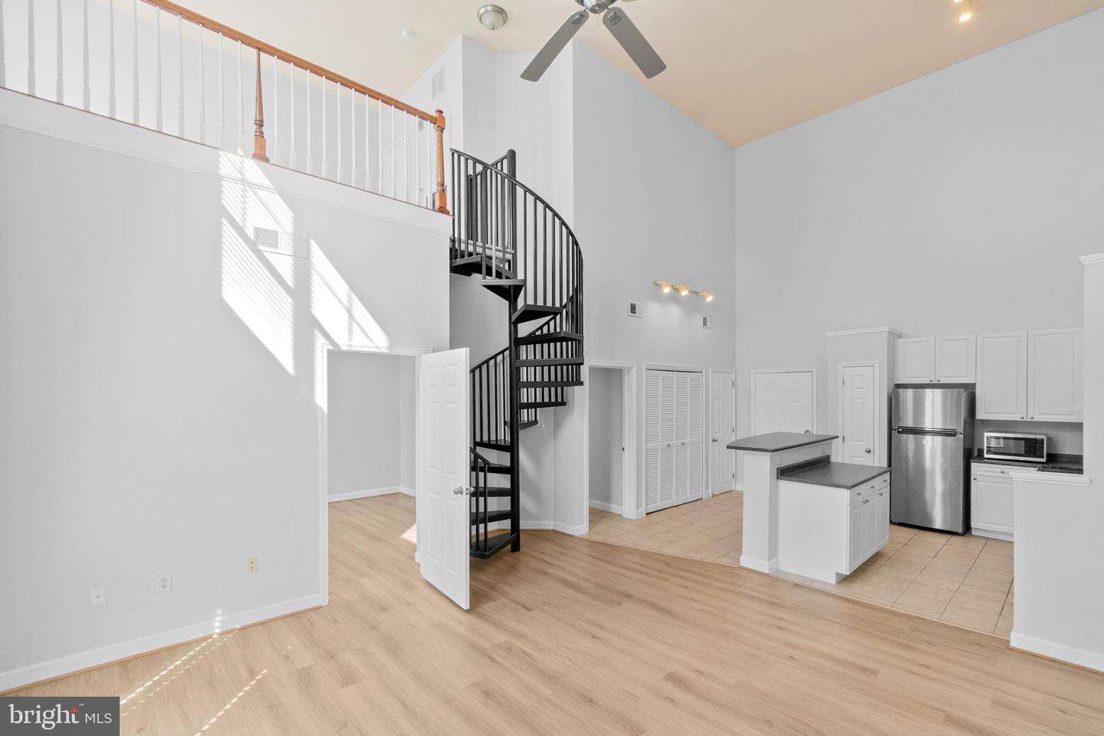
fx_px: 460
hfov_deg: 100.4
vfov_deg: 77.3
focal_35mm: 15
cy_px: 368
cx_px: 552
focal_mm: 10
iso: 400
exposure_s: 1/30
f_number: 8
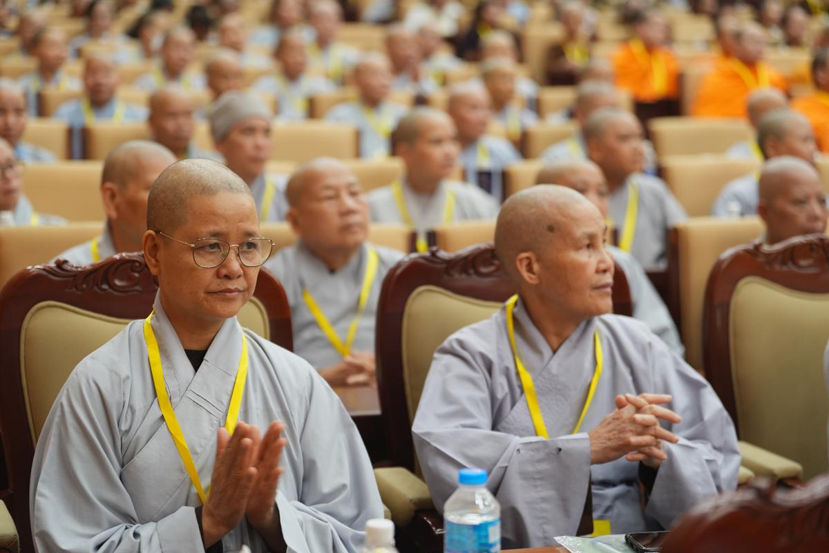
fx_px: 1819
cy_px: 276
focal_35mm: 79
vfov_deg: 17.3
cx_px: 414
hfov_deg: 25.7
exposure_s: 1/125
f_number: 2.8
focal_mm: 79
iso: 1600
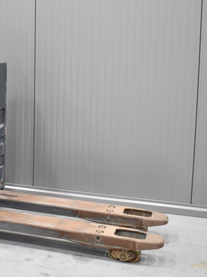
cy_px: 105
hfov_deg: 20.5
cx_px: -41
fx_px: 534
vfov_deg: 28.9
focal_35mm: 67
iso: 1600
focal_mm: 22
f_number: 4
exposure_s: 1/50
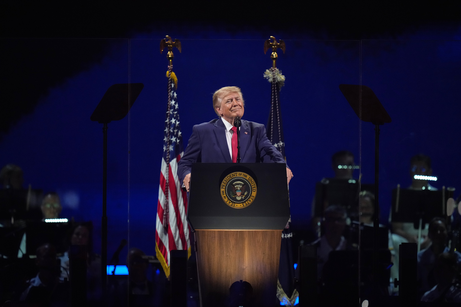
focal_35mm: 400
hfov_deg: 5.2
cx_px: 230
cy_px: 154
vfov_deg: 3.4
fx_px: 5122
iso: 5000
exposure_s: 1/400
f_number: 2.8
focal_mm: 400
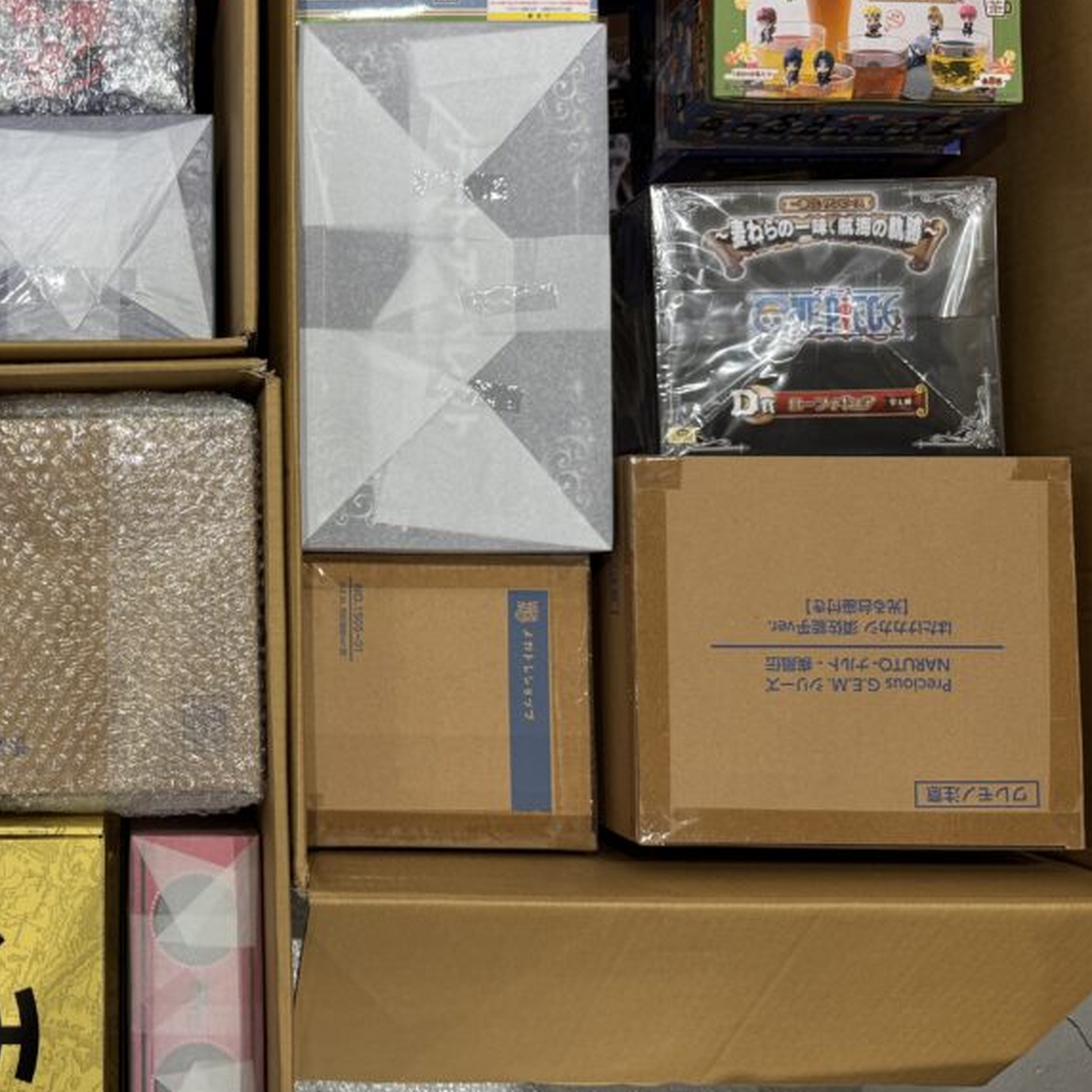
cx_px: 120
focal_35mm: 38
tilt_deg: -86.3
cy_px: 494
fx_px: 1356
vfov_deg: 43.8
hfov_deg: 40.7
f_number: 1.78
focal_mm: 6.76
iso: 125
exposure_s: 1/100
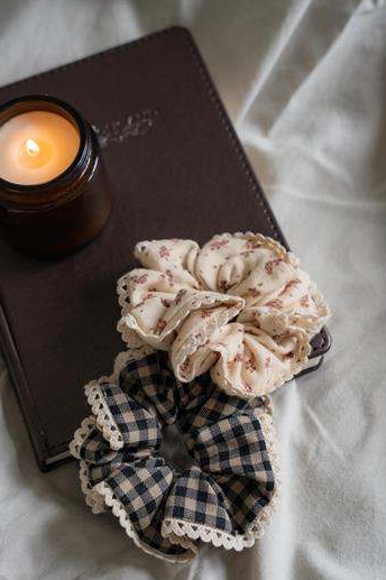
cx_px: 174
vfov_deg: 28.1
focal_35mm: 72
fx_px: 1159
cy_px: 330
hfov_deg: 18.9
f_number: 5.6
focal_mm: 62
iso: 3200
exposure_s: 1/250
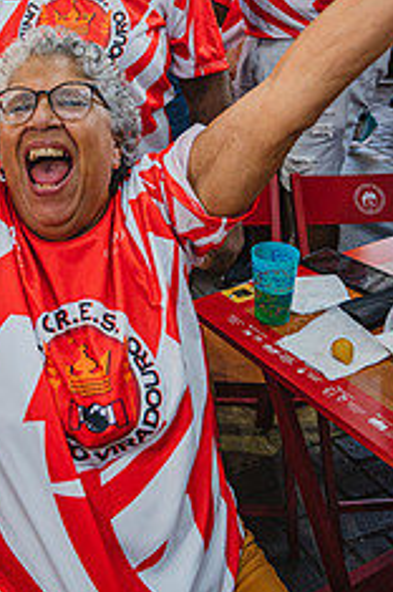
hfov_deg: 28.0
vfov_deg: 41.3
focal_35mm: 46
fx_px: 755
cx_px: 34
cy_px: 134
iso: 1000
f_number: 4
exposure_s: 1/320
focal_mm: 24
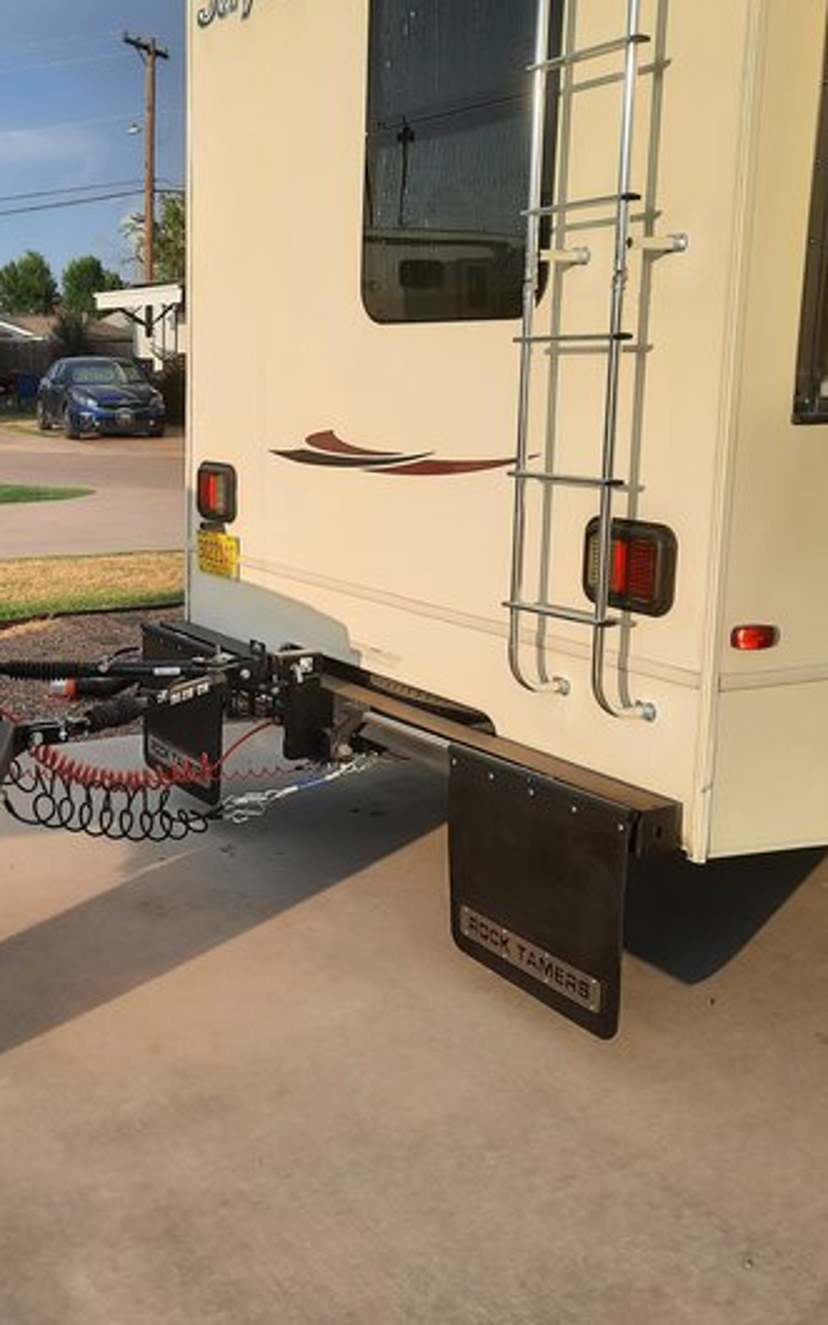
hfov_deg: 31.1
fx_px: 1445
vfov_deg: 49.2
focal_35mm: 40
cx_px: 160
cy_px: 612
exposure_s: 1/774
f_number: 2
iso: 32
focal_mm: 4.6
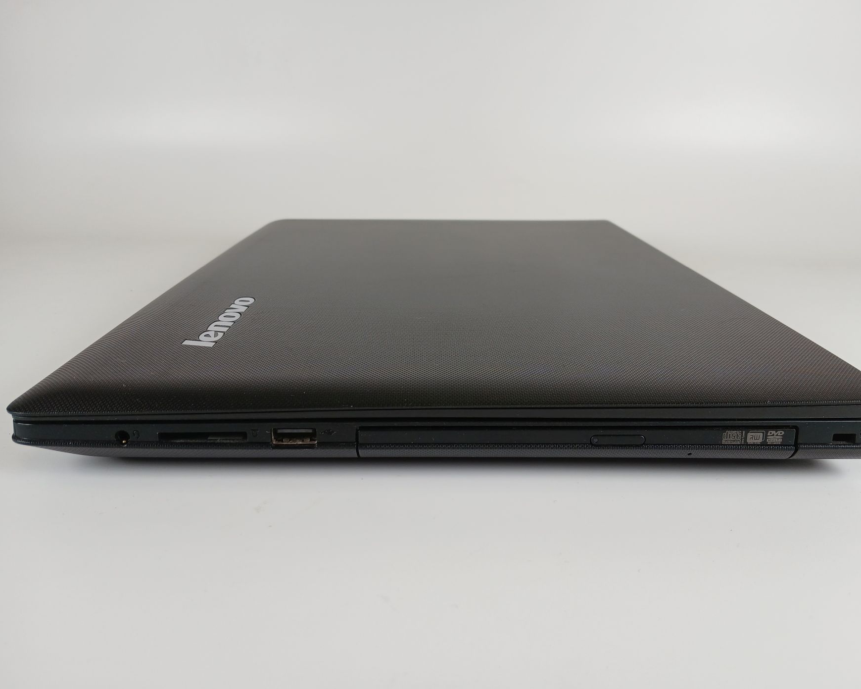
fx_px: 714
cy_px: 356
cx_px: 459
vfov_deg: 51.5
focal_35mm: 28
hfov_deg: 62.2
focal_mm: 3.98
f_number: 1.8
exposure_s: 1/100
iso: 32
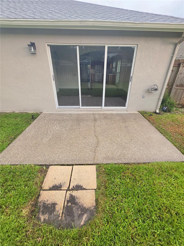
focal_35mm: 13
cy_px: 123
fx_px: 92
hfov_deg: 89.9
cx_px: 92
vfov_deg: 106.2
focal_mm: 2.2
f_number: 1.9
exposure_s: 1/60
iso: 160
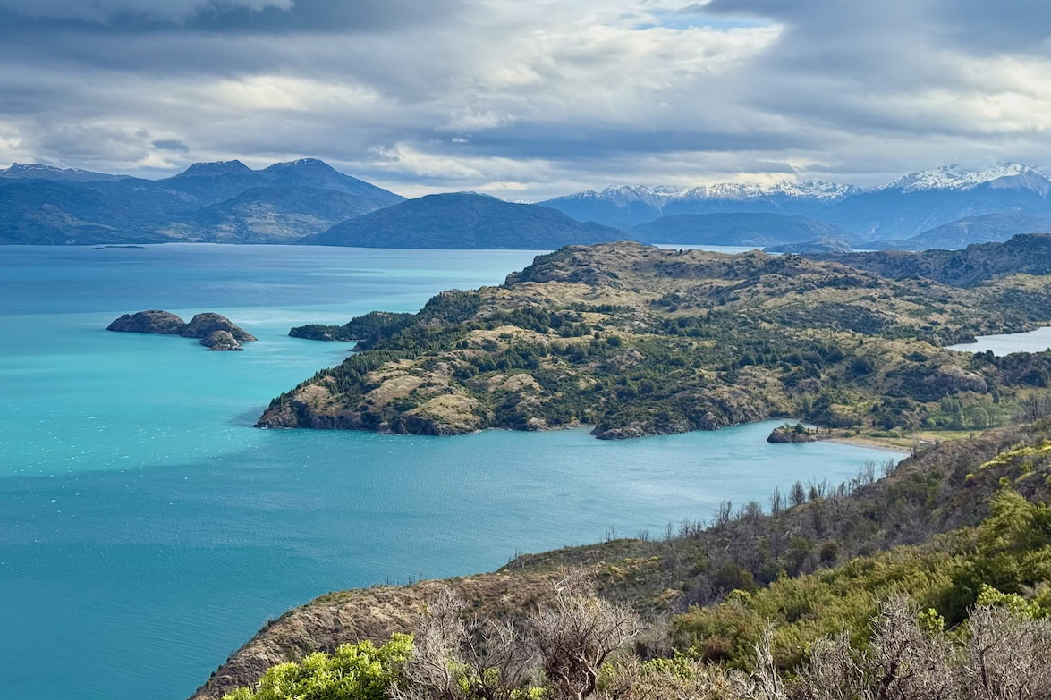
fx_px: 1489
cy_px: 391
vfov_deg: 26.5
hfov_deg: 38.9
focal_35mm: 51
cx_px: 530
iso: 64
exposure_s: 1/3226
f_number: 1.8
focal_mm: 6.8
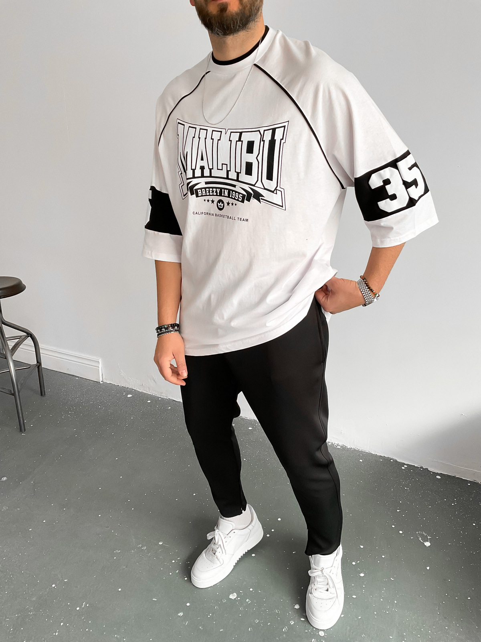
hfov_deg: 48.2
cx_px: 240
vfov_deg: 61.7
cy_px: 321
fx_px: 537
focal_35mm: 29
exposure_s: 1/100
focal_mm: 3
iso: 64
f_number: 1.8
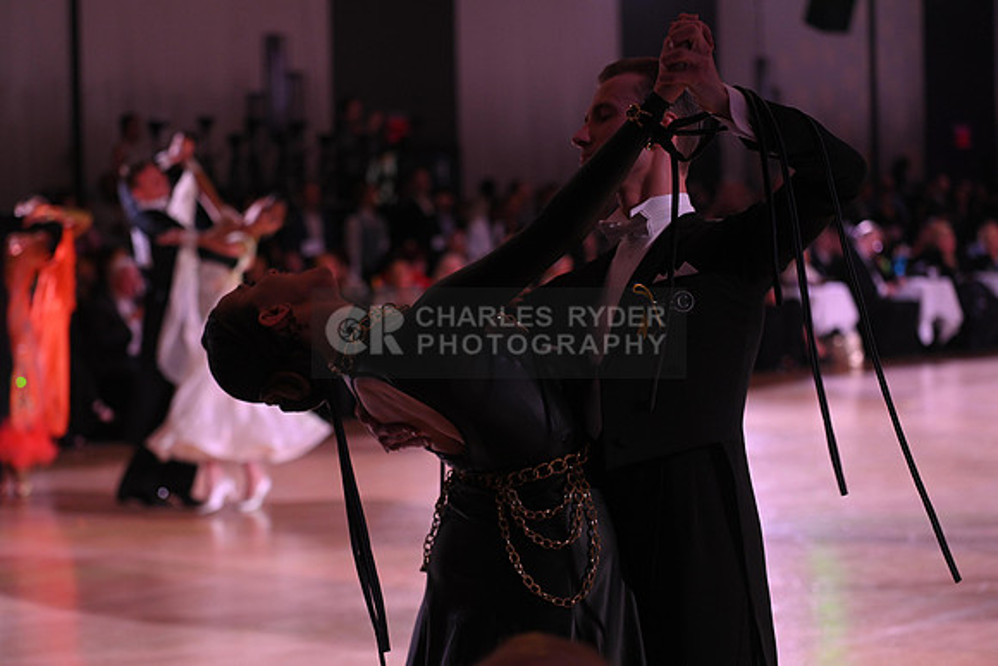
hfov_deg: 23.6
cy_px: 333
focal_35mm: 86
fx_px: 2385
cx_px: 499
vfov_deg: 15.9
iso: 1600
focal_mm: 86
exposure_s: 1/200
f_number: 4
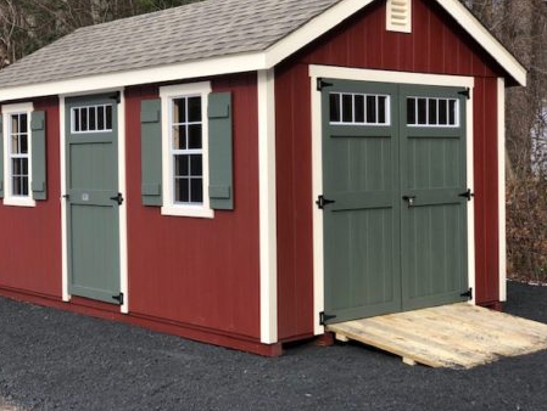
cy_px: 179
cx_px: 238
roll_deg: +1.3
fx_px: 934
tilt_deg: +0.6
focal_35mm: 59
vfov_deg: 24.9
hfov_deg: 32.6
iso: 16
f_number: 2.4
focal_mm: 6
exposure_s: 1/209
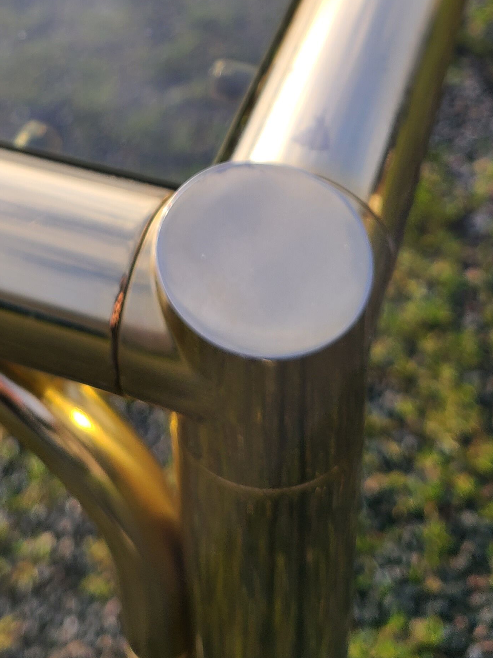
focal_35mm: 57
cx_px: 177
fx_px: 1083
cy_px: -45
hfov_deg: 25.6
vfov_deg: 30.6
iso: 40
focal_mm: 5.4
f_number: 1.8
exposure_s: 1/1636
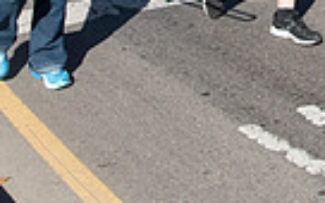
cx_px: 325
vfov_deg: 11.6
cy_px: -166
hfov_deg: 19.4
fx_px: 921
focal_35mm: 104
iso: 250
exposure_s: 1/1600
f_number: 4.5
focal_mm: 24
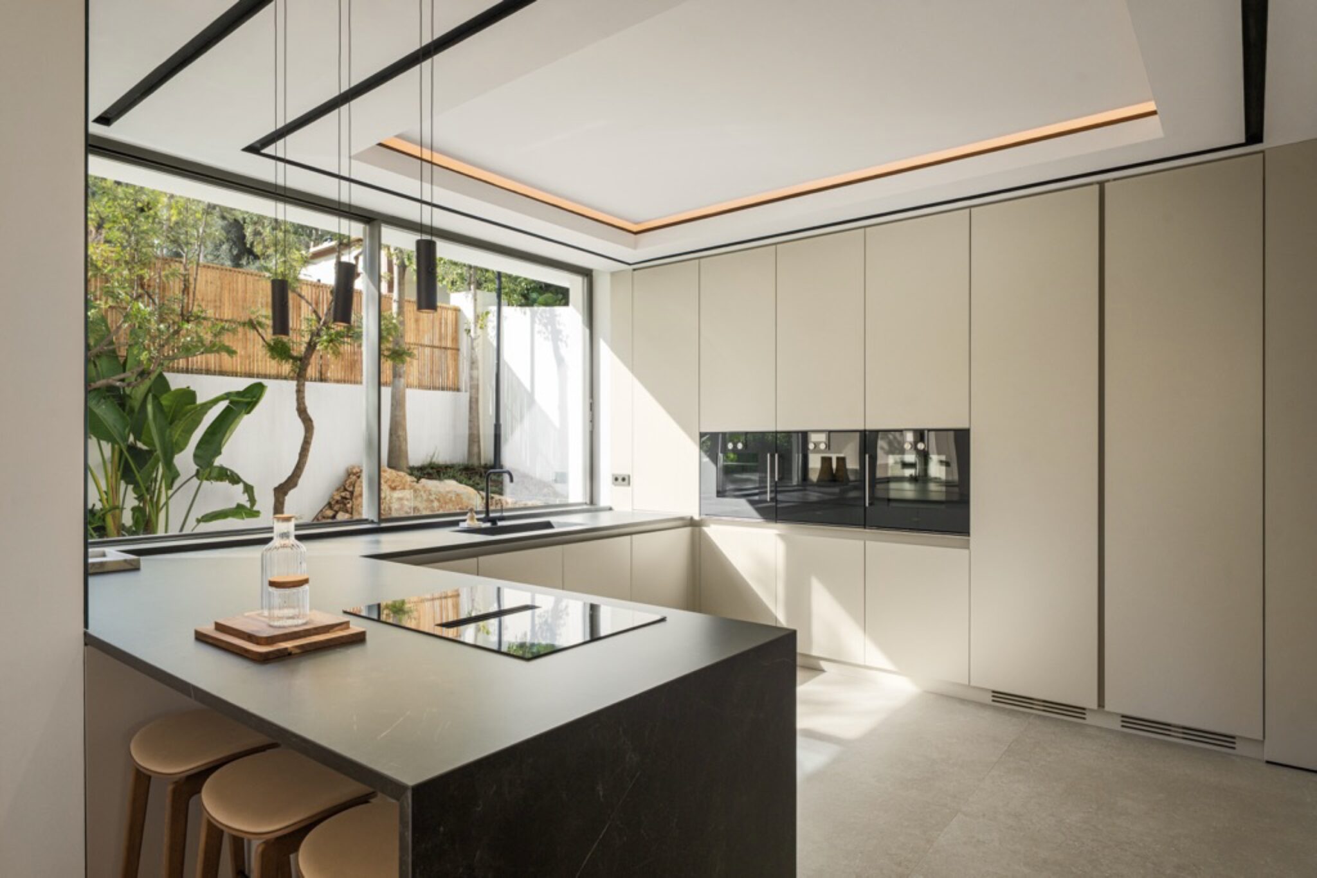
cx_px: 658
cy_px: 439
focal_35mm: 20
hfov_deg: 84.0
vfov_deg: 61.9
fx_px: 732
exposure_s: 1/320
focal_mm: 20
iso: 200
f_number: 9
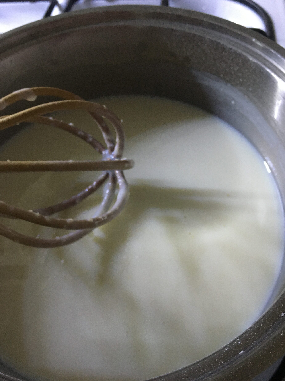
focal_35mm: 30
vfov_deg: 60.0
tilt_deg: -54.7
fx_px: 329
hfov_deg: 46.8
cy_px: 185
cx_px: 141
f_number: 2.2
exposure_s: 1/17
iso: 200
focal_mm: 4.15
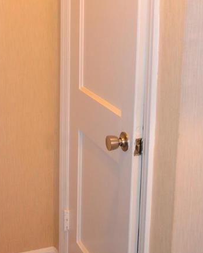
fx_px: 472
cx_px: 52
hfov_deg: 24.0
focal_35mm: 63
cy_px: 44
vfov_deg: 29.2
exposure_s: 1/60
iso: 720
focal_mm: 18
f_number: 3.5
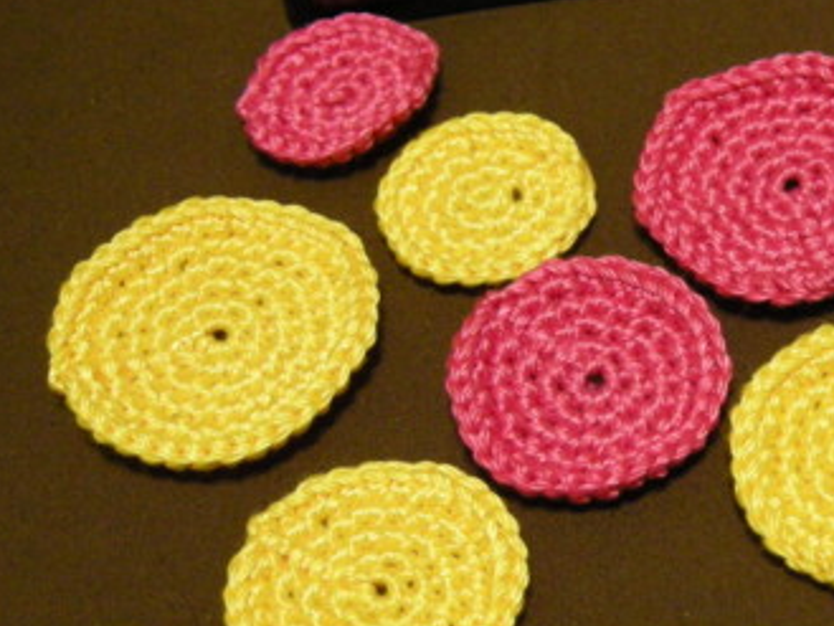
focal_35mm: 85
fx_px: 2049
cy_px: 423
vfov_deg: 17.3
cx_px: 862
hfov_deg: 22.0
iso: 400
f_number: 2.7
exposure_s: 1/26.6
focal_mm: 7.5
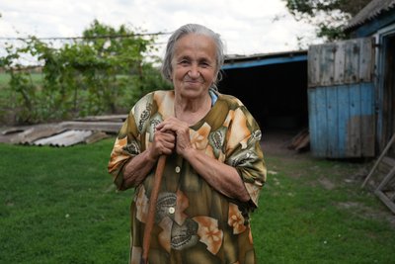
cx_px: 198
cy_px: 132
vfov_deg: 35.1
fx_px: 417
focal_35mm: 38
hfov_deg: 50.7
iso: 100
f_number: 4
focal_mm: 38
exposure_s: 1/500
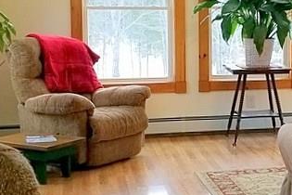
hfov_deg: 22.0
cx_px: 311
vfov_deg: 15.5
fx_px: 714
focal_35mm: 88
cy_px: 73
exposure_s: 1/30
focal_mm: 4.25
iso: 100
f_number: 1.7
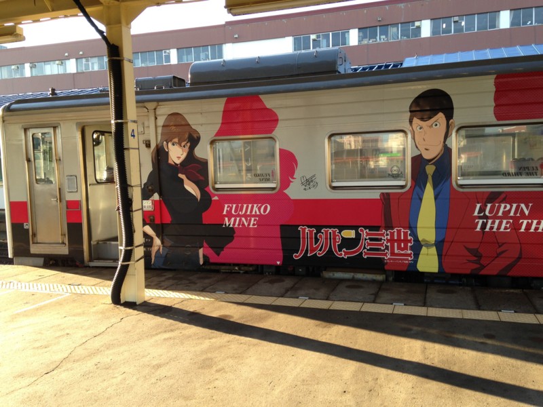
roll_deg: +1.6
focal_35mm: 33
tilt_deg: -6.0
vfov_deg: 42.9
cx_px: 272
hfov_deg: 55.4
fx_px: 518
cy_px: 204
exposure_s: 1/153
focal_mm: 4.12
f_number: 2.4
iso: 50
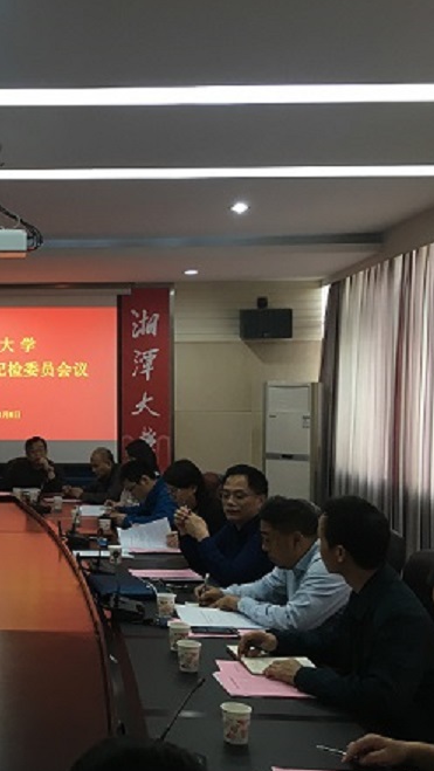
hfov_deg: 24.1
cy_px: 373
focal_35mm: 46
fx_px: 940
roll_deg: -0.2
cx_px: -57
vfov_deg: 44.6
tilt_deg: +0.3
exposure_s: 1/33
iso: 80
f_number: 2.2
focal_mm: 4.15
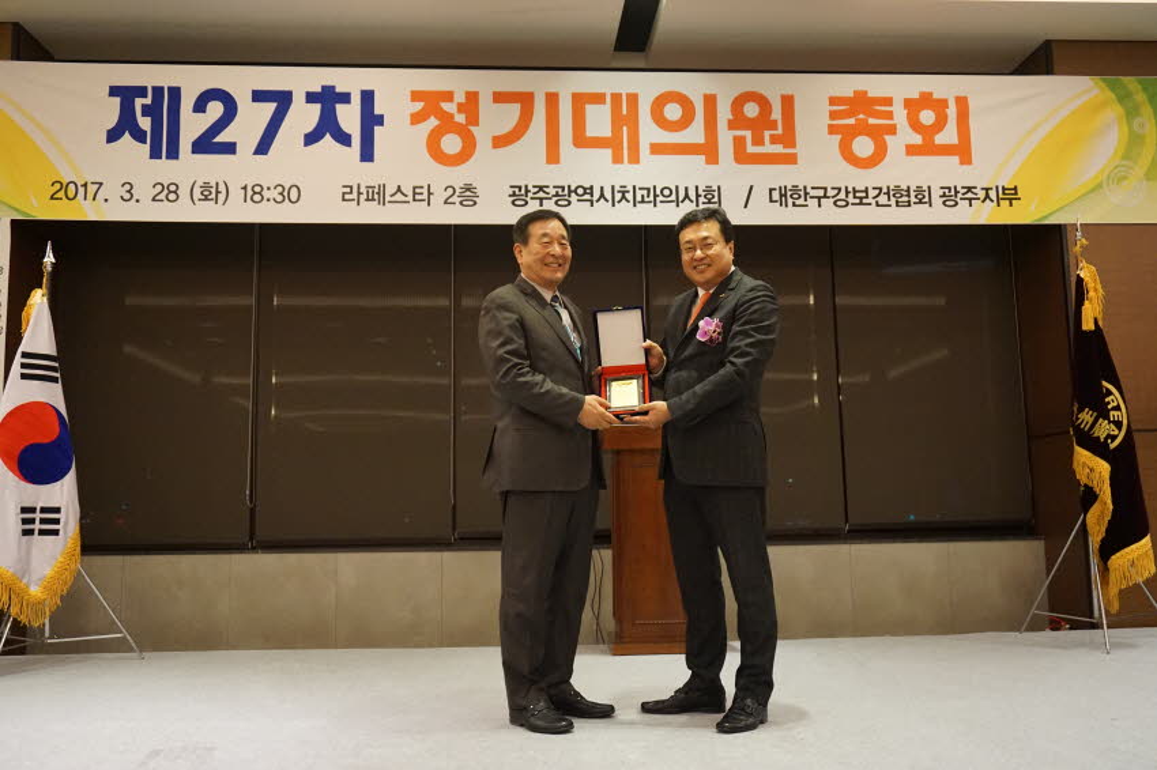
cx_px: 578
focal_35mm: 32
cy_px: 385
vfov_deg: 41.7
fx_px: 1012
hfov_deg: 59.5
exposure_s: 1/125
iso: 3200
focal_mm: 21
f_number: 4
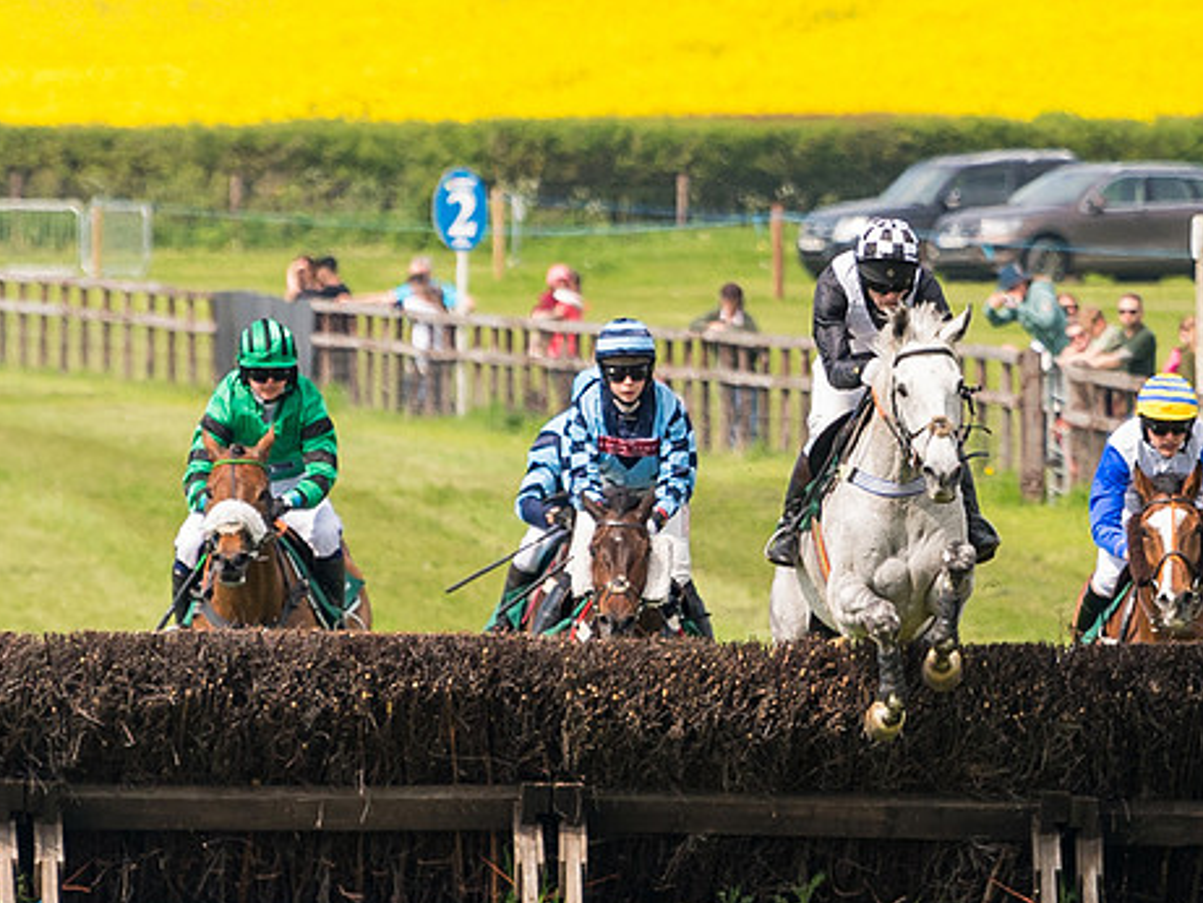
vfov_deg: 1.7
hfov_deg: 2.3
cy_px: 478
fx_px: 30451
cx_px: 1269
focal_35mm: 876
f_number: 4
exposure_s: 1/2500
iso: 400
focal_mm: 200
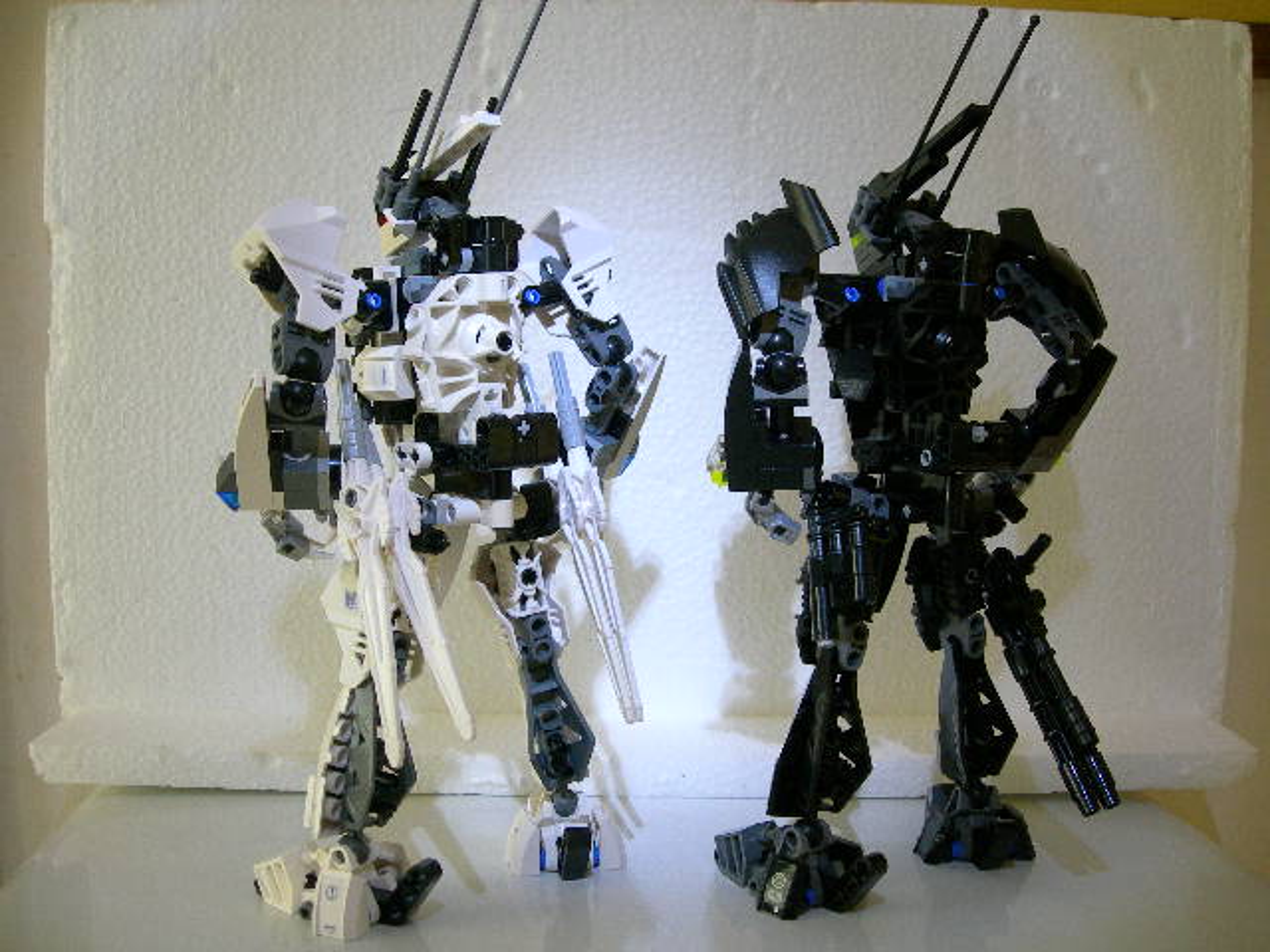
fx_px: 1394
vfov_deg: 37.7
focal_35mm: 38
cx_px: 635
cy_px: 476
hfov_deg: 49.0
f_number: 2.8
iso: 200
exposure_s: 1/1.2
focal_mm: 7.8
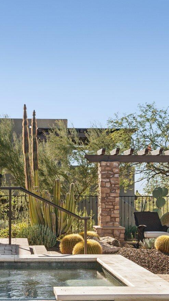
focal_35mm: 61
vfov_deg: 34.1
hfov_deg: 19.4
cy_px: 193
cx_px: 16
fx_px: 486
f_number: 8
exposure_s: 1/200
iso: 320
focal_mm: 25
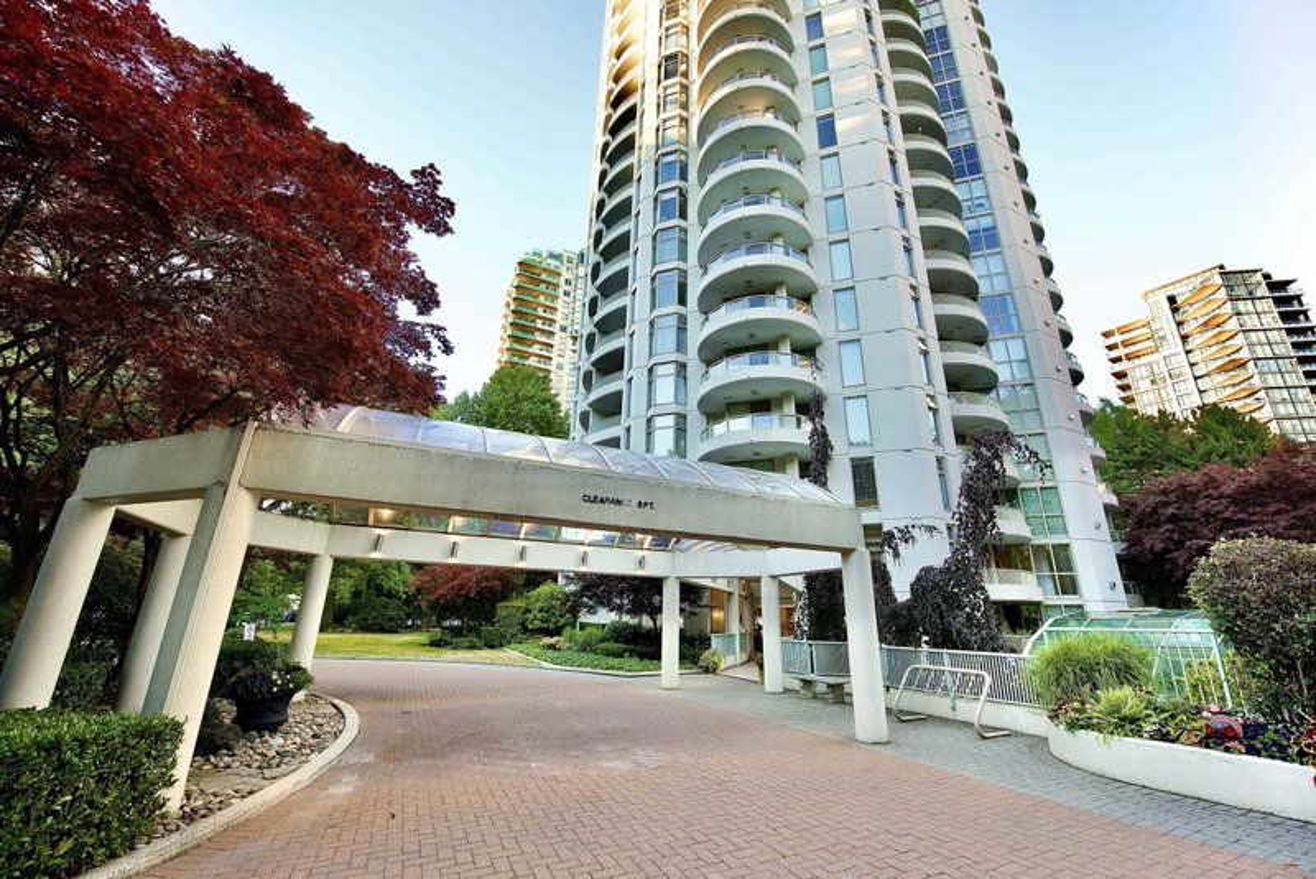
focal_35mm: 14
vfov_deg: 81.3
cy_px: 440
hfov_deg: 104.2
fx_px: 512
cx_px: 658
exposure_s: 1/50
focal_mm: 14
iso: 100
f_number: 3.5
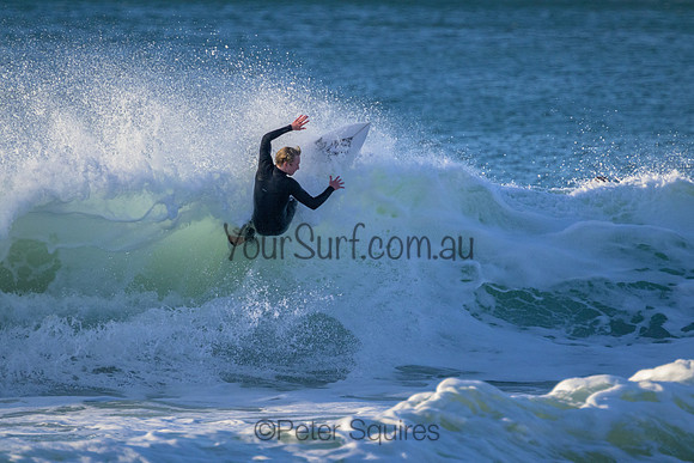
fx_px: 15425
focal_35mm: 800
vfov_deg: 1.7
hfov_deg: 2.6
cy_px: 232
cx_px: 347
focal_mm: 800
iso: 3600
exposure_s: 1/2000
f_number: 11
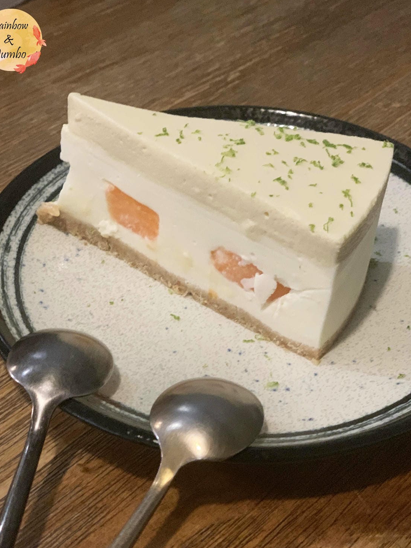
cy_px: 297
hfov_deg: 25.7
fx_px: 902
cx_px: 199
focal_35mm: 57
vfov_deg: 33.8
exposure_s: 1/30
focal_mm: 6
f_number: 2.4
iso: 640
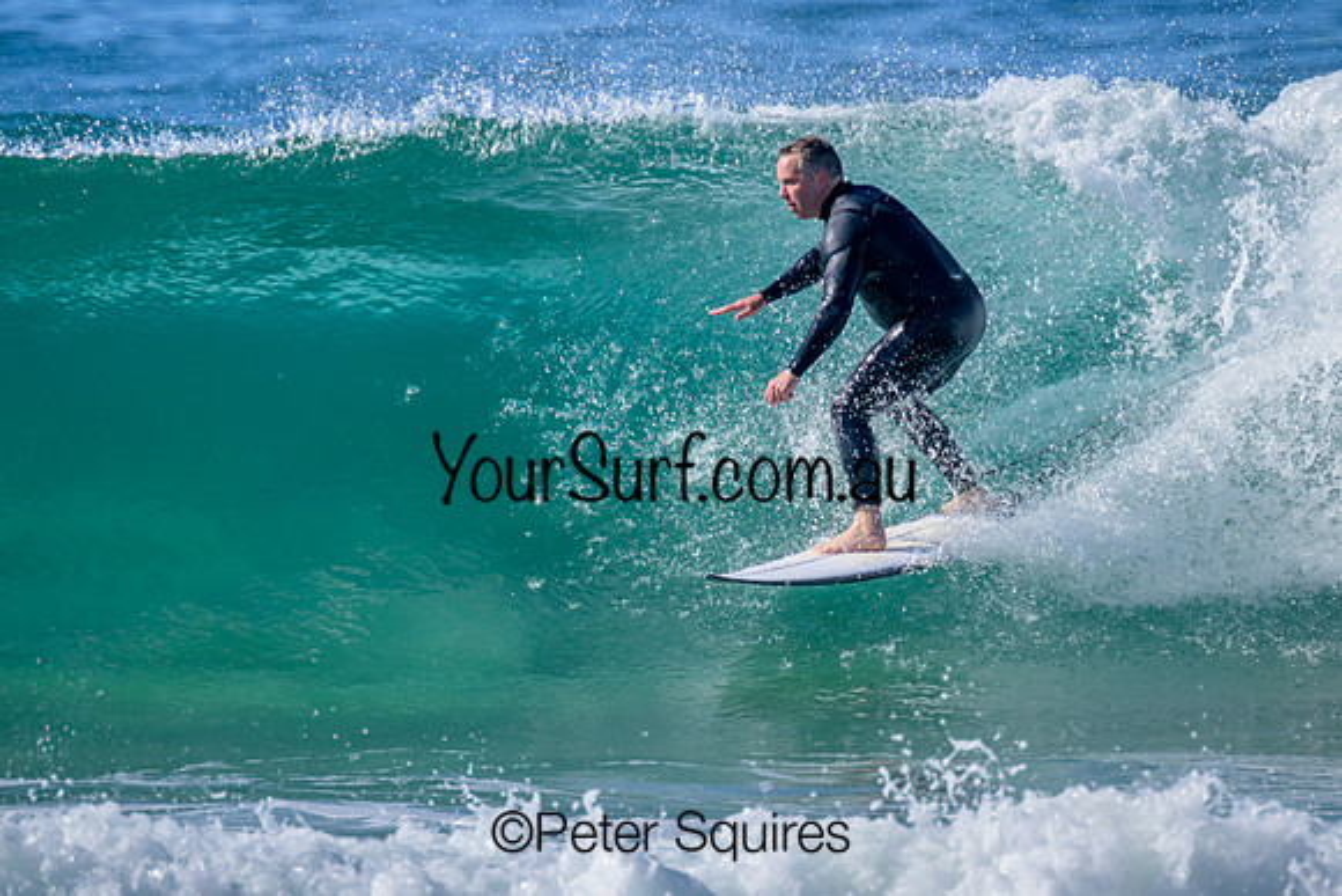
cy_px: 418
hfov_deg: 1.9
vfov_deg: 1.3
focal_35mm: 1090
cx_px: 607
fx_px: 40643
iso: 400
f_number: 11
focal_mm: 800
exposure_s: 1/800
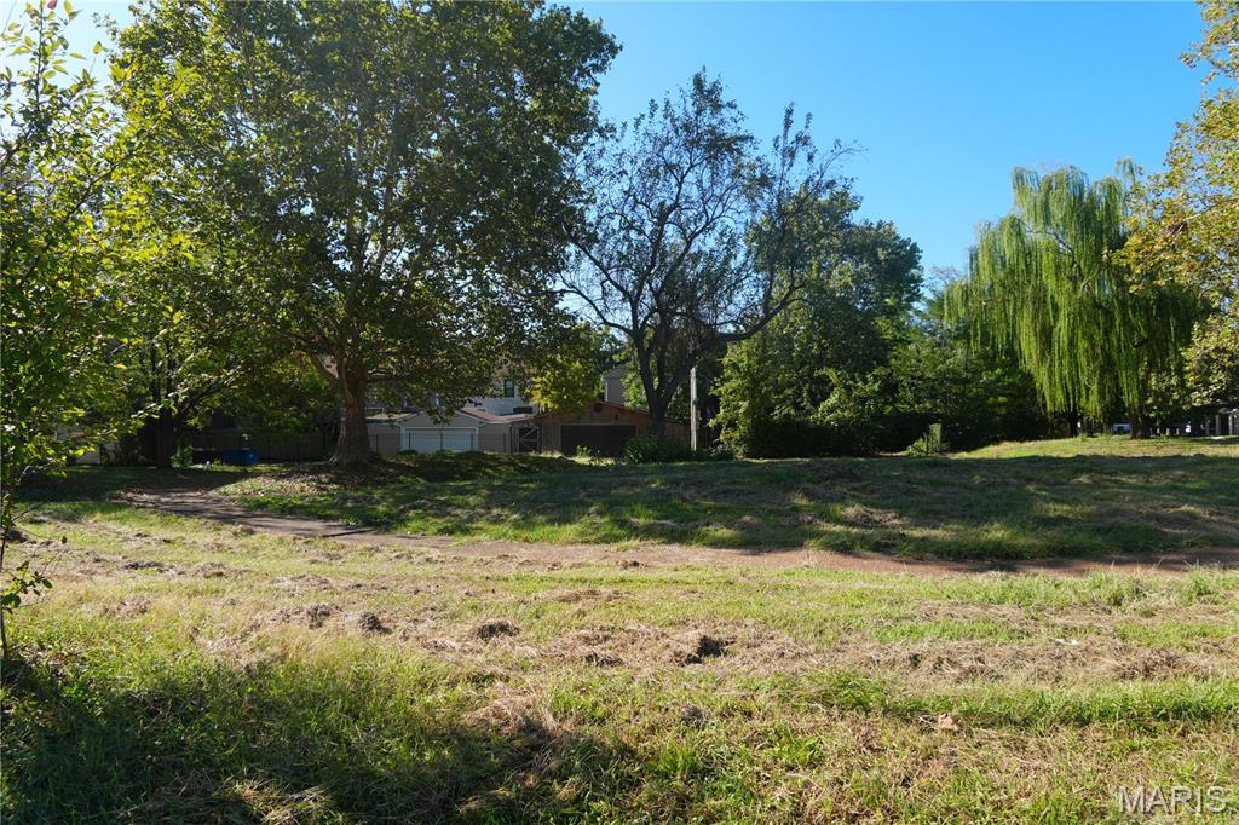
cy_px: 412
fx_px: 826
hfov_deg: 73.8
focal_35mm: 24
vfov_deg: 53.1
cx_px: 620
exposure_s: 1/320
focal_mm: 16
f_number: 5
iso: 100
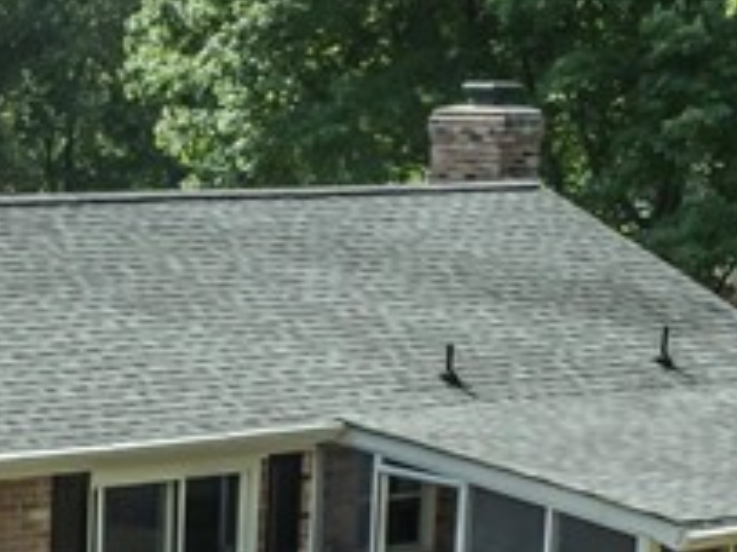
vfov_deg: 11.7
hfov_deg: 15.7
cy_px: 828
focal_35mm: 121
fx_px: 2575
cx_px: -160
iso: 260
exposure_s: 1/4000
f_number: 2.8
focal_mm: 12.29
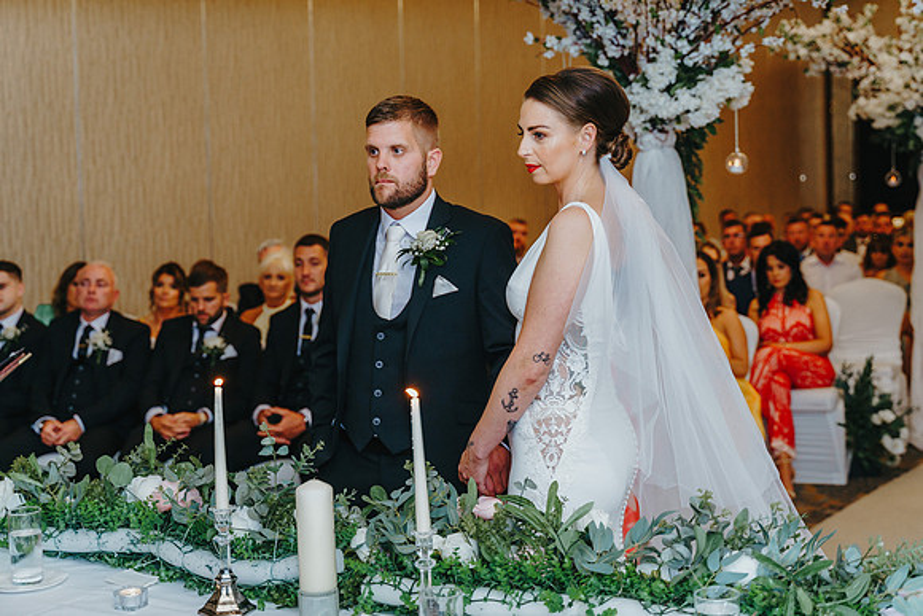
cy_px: 286
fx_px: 1346
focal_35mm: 52
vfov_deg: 25.8
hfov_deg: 37.8
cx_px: 494
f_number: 3.2
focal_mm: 49
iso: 1600
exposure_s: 1/250
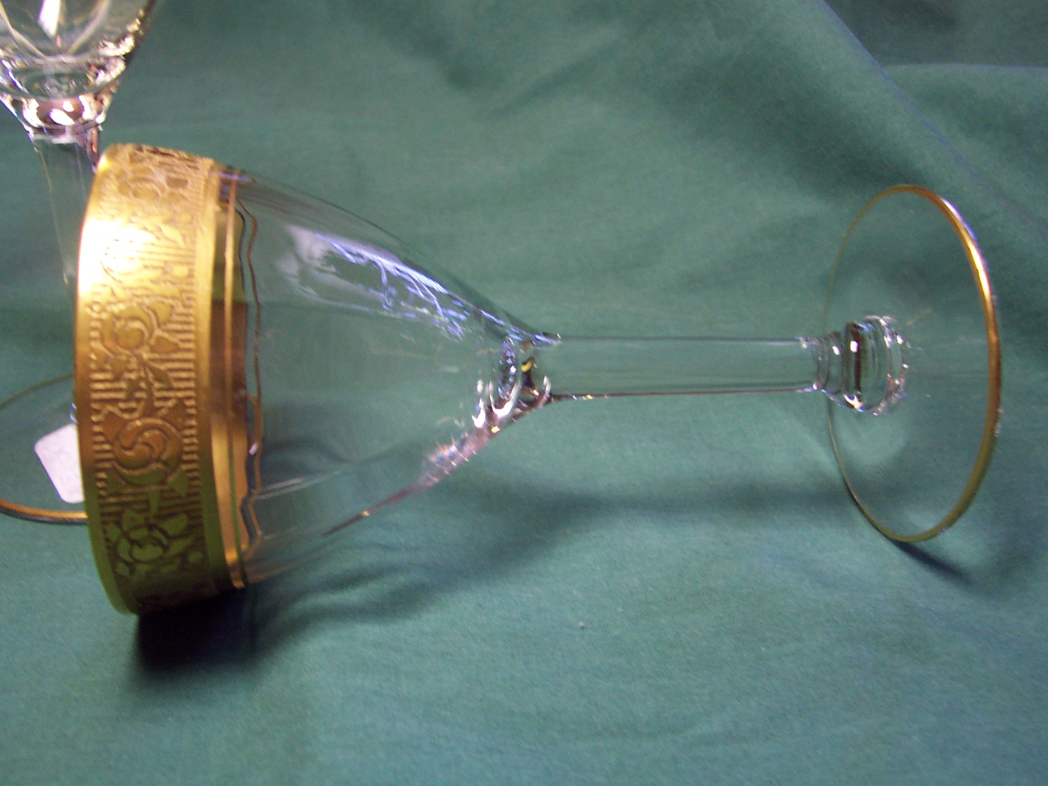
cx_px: 524
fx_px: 1120
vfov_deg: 38.7
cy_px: 393
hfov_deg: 50.1
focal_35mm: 37
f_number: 2.8
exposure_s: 1/30
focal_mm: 5.6
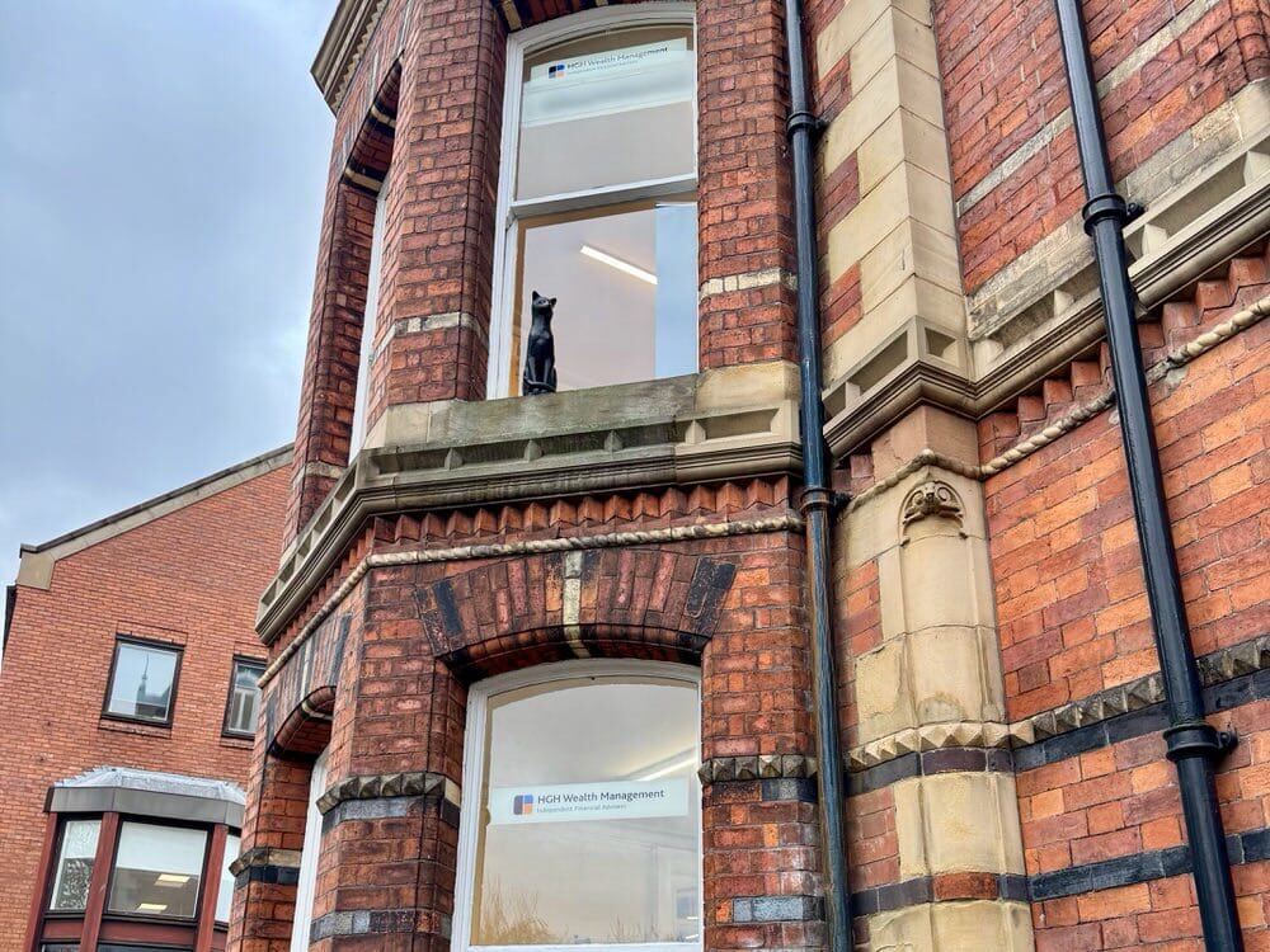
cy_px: 476
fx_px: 881
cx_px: 635
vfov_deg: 56.8
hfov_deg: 71.6
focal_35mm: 24
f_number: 1.78
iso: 64
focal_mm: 6.76
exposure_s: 1/156
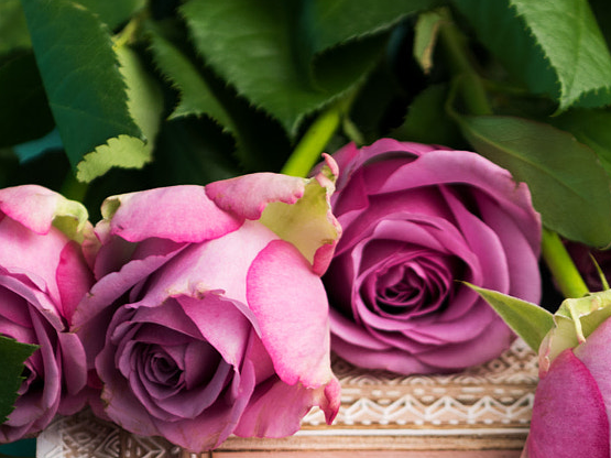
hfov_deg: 10.2
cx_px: 506
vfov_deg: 7.6
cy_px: 390
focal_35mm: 194
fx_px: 3424
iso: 125
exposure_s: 1/125
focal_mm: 70
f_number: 3.5
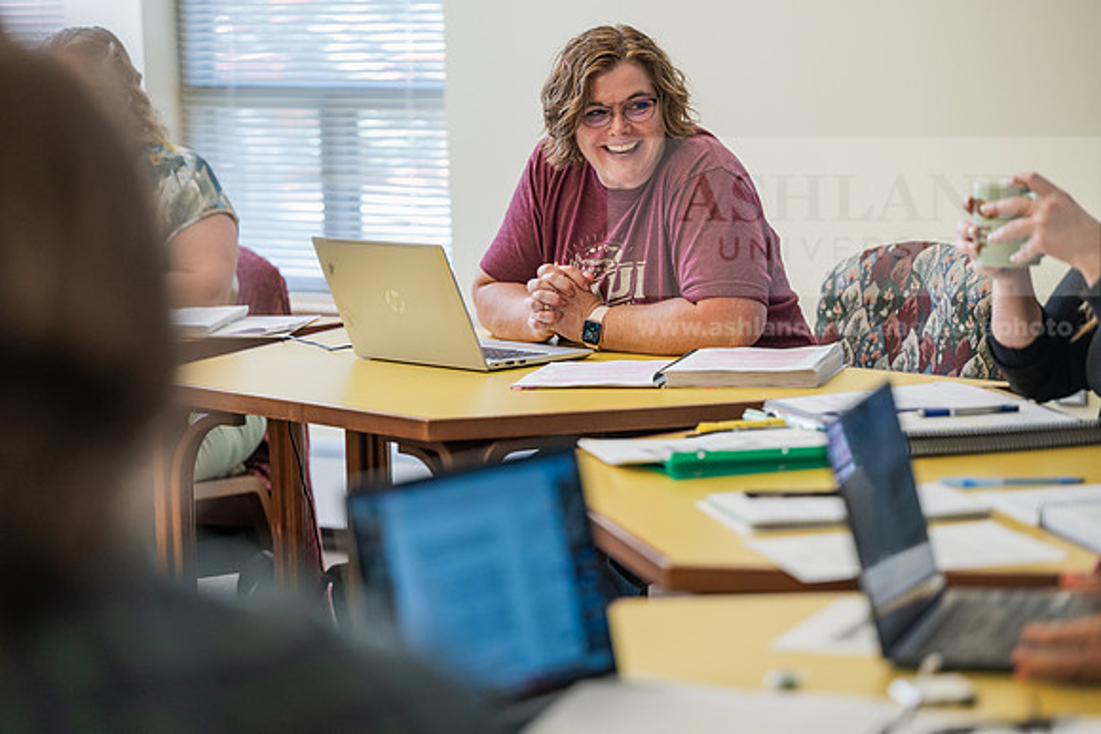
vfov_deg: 13.0
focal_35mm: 105
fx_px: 3212
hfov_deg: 19.5
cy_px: 367
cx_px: 550
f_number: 2.8
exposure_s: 1/200
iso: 800
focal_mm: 105
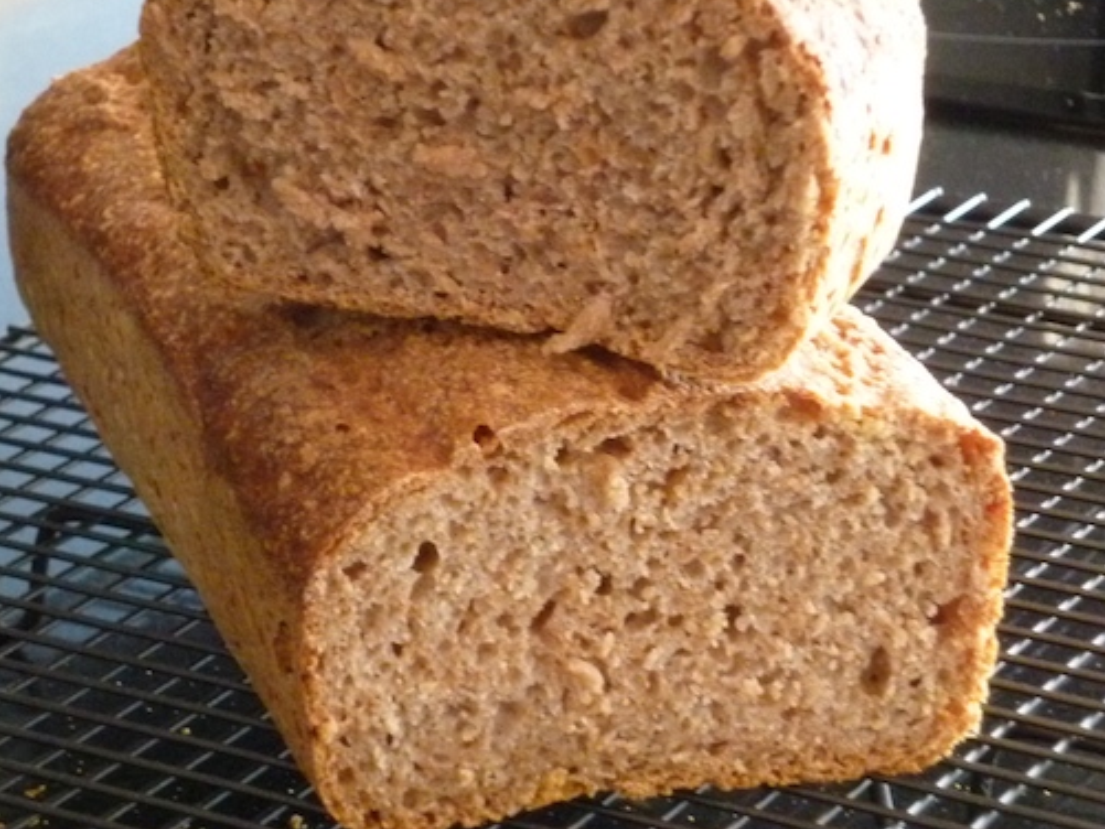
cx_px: 465
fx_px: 4279
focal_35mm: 134
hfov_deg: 14.7
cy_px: 357
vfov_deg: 11.1
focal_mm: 20.1
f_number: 5.6
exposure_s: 1/13
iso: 800
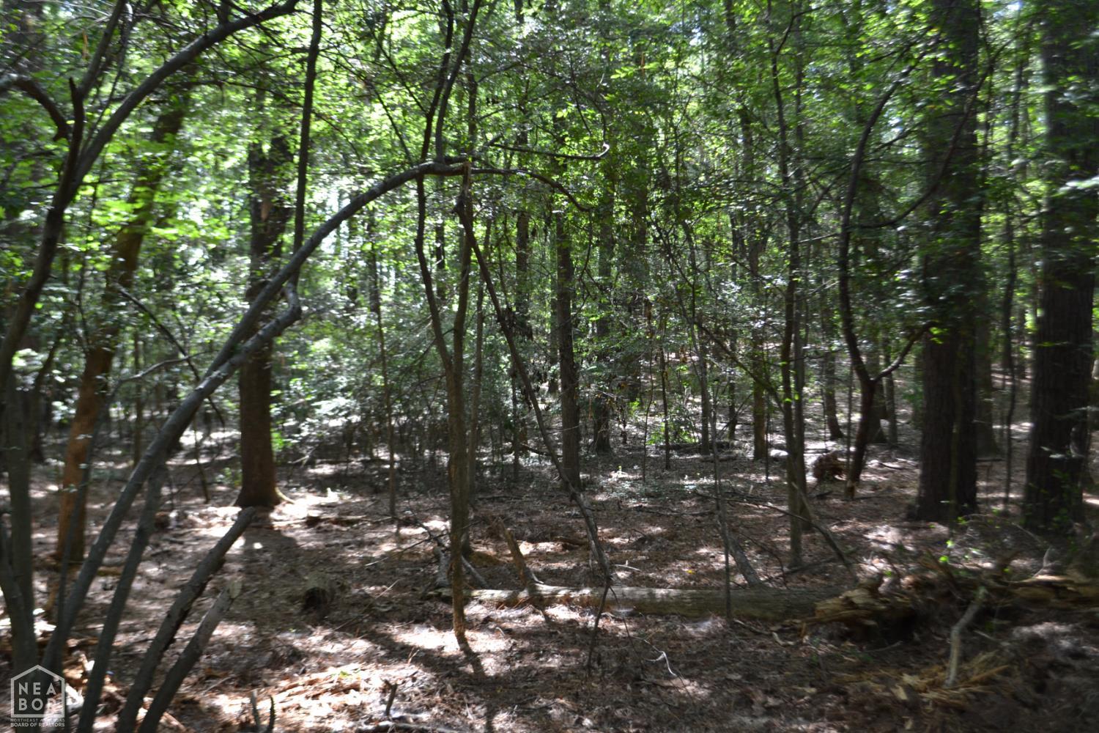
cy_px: 366
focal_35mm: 33
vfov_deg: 40.0
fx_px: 1007
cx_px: 550
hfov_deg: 57.2
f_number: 4.5
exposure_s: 1/80
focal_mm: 22
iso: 400
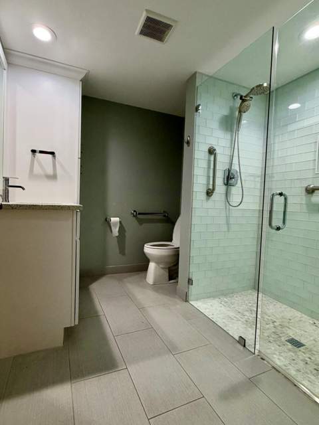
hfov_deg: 85.7
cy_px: 212
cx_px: 160
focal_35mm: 14
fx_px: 172
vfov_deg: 102.1
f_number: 2.2
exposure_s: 1/120
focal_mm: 2.22
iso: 320
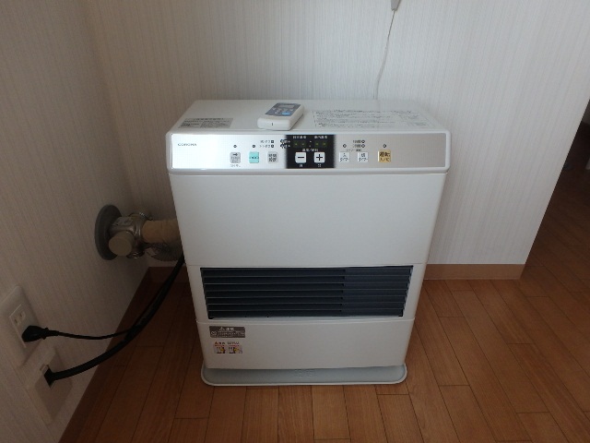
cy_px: 222
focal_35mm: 21
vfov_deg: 63.4
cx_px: 295
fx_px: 358
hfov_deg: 79.0
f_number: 3.5
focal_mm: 3.7
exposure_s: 1/40
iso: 200
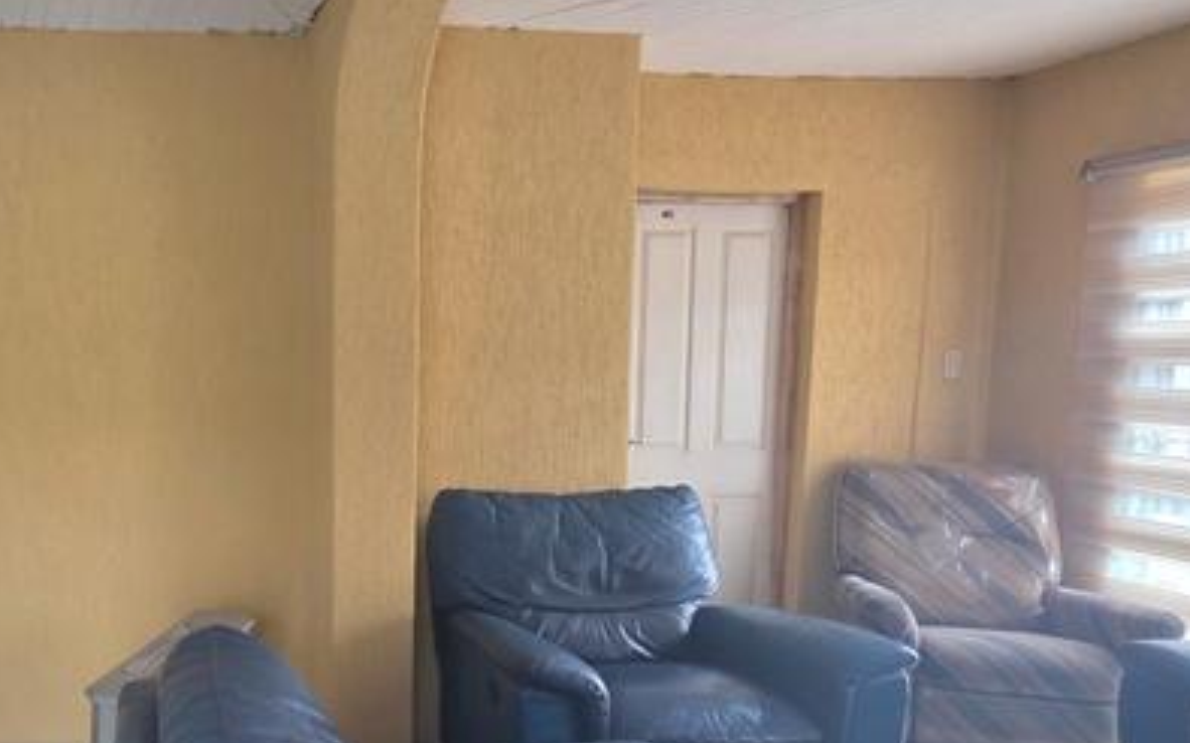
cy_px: 462
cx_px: 242
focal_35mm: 28
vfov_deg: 44.2
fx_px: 908
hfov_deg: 61.2
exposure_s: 1/101
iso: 160
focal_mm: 2.2
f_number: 1.9
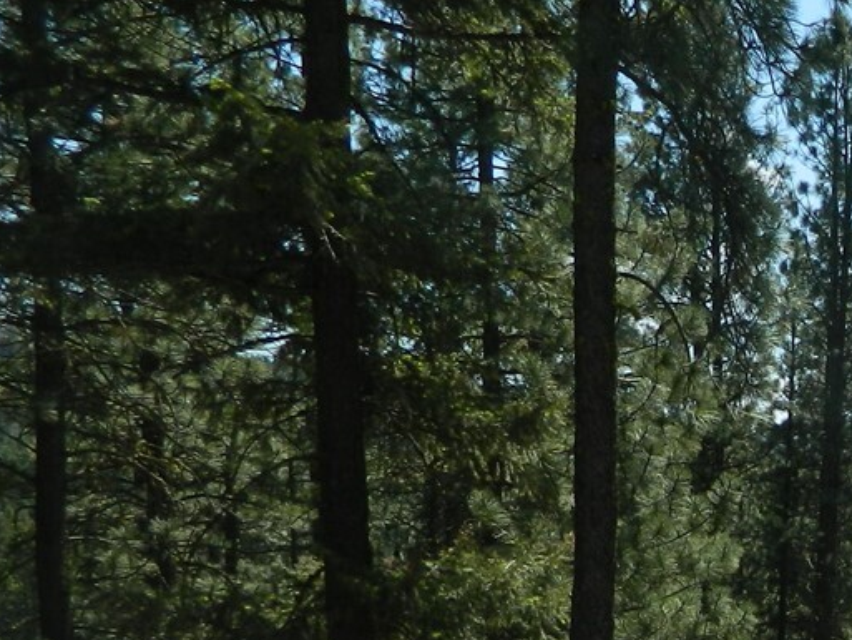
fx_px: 1920
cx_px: 1242
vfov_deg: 17.6
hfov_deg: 21.4
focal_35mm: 78
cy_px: 863
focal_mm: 4.5
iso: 80
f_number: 3.1
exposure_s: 1/800
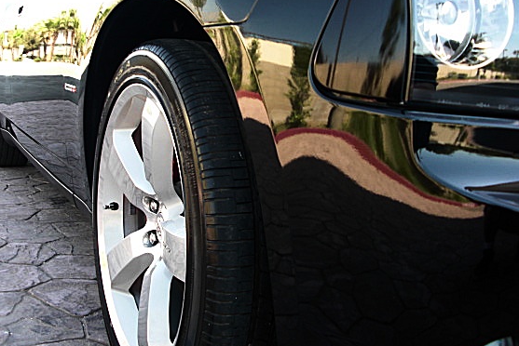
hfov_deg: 45.4
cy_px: 137
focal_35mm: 43
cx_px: 237
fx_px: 620
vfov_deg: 31.1
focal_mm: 6.3
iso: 50
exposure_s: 1/80
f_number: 2.8
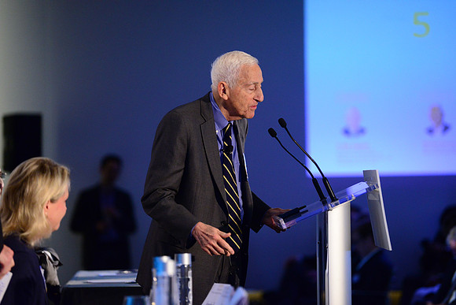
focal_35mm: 170
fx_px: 2154
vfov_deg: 8.1
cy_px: 152
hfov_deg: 12.1
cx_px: 228
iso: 4000
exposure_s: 1/200
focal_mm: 170
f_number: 2.8
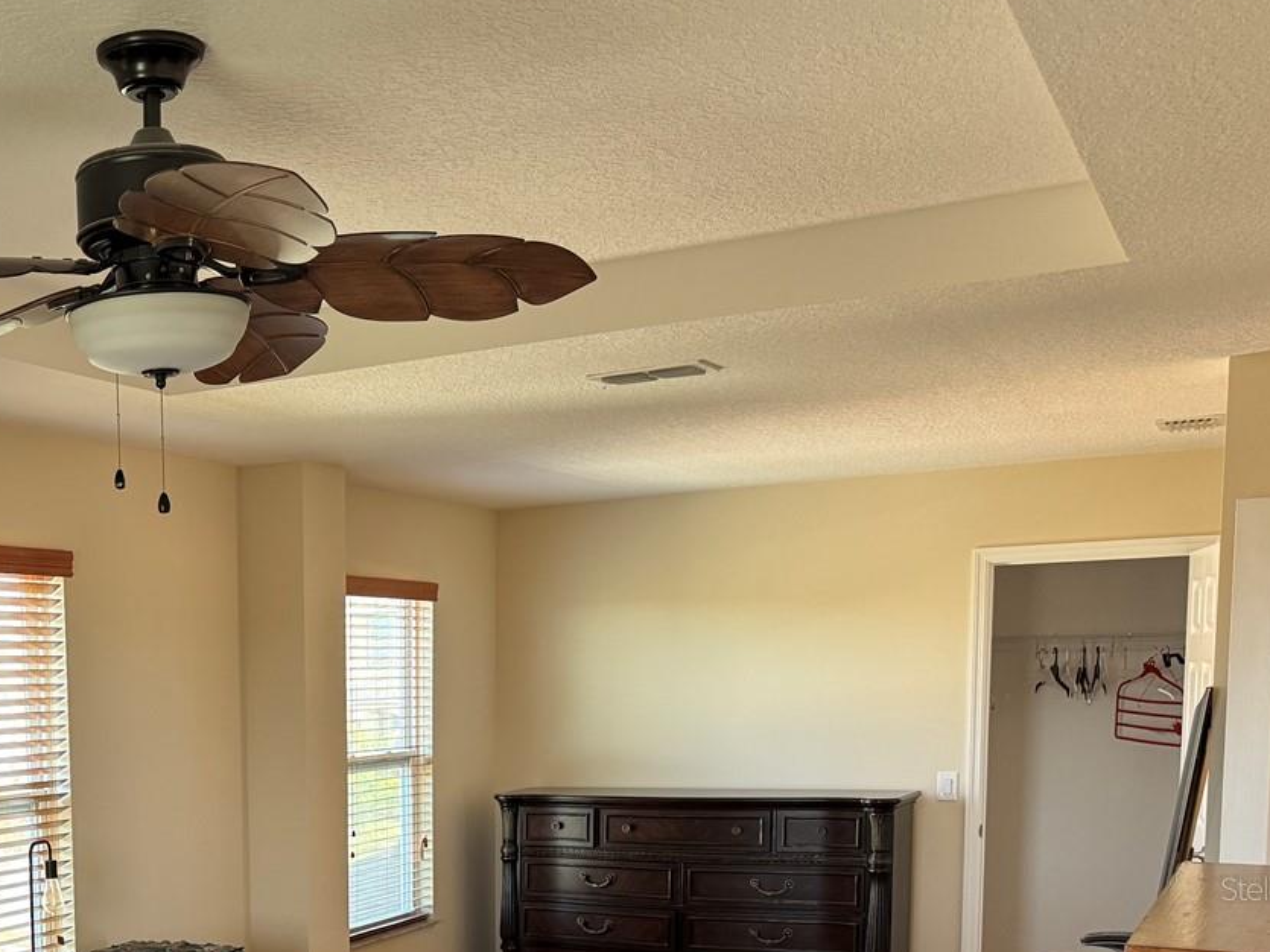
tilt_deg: -7.1
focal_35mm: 46
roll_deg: +1.7
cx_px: 148
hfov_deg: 38.6
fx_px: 1687
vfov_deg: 29.9
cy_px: 888
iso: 200
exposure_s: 1/120
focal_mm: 6.76
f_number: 1.78
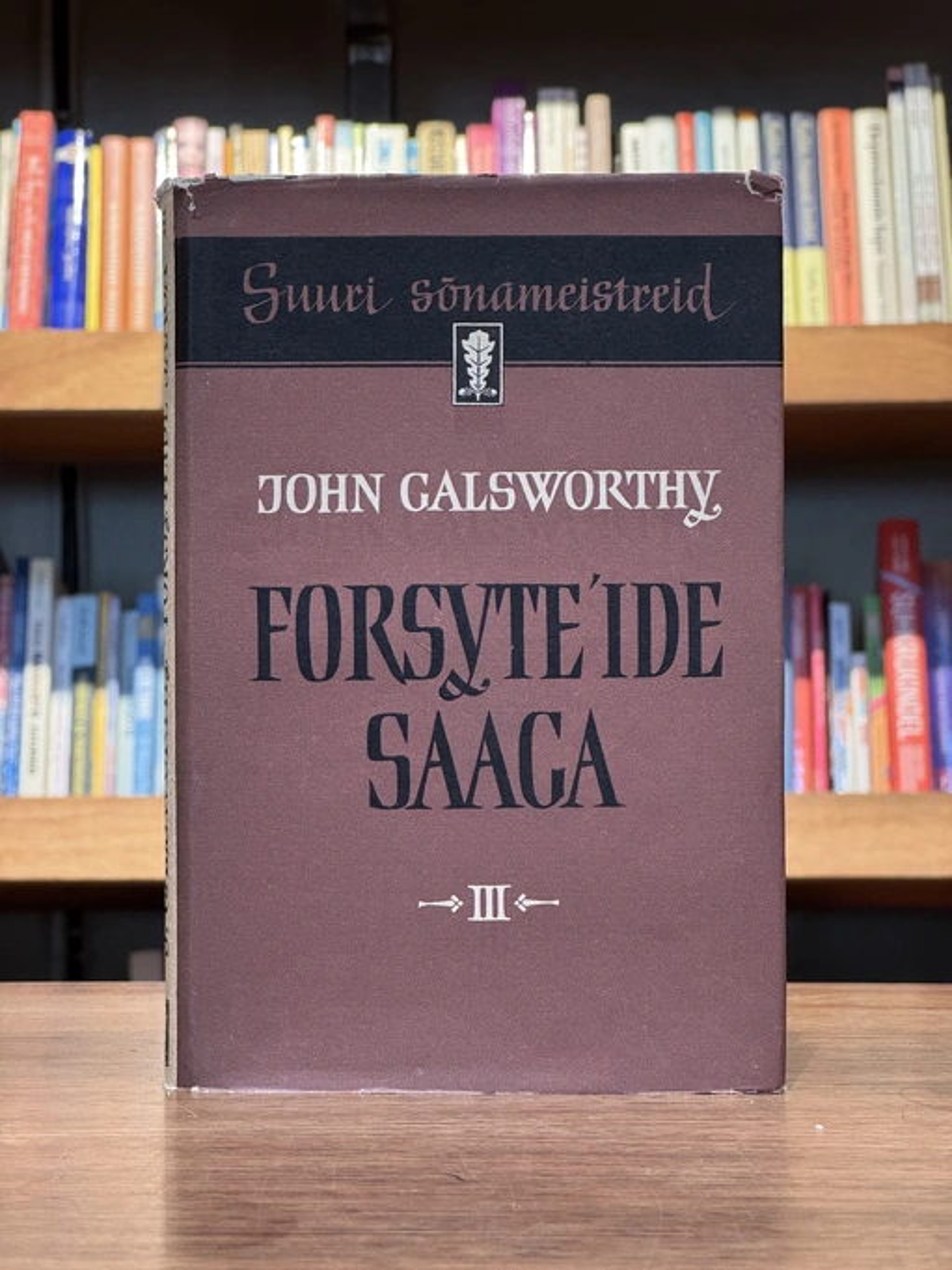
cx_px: 476
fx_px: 2823
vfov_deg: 25.3
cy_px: 635
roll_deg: -0.4
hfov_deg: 19.1
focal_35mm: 77
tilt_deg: +1.1
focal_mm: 9
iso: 400
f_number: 2.8
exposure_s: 1/60
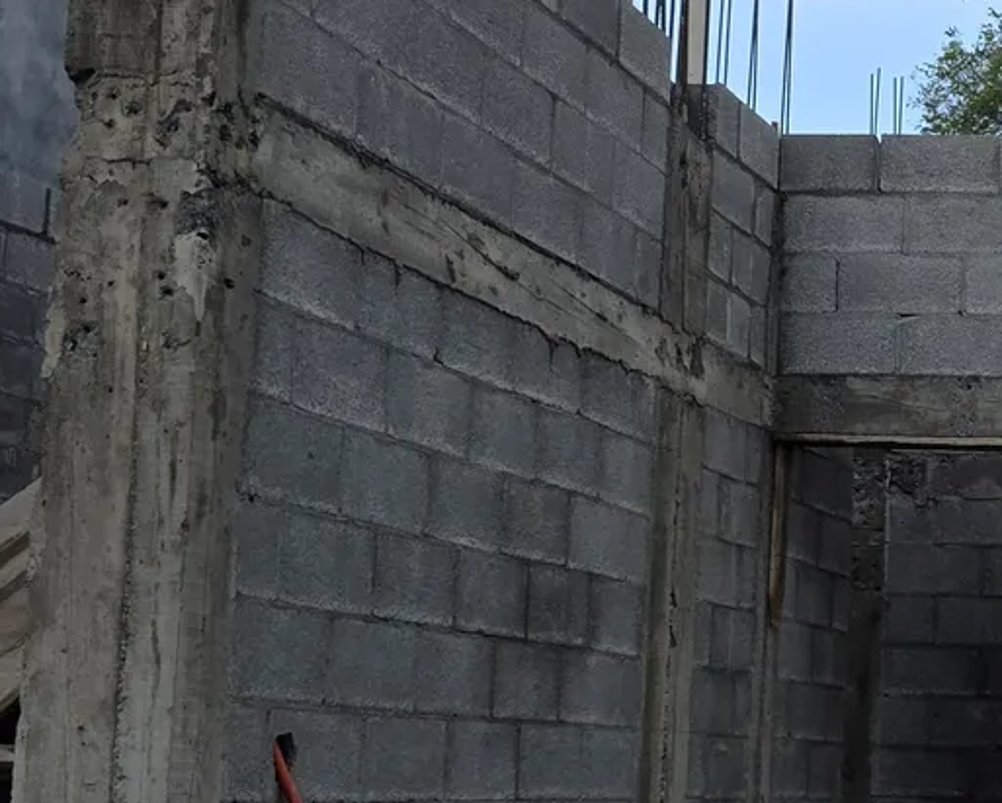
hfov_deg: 20.3
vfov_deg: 18.2
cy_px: 586
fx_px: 2492
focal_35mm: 84
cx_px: 1383
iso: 80
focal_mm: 6.3
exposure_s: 1/1973
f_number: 1.7
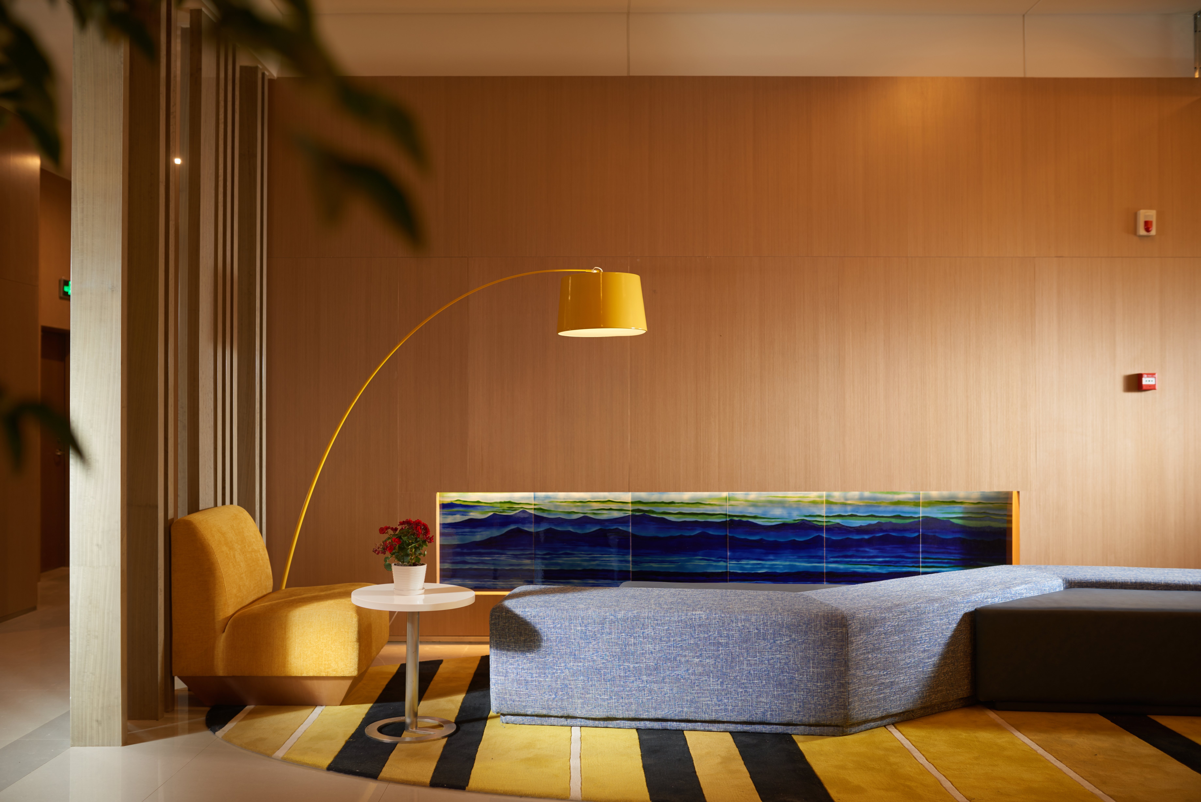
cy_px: 401
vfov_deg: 37.9
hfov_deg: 54.4
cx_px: 600
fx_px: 1168
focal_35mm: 35
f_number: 2.2
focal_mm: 35
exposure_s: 1/15
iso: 100
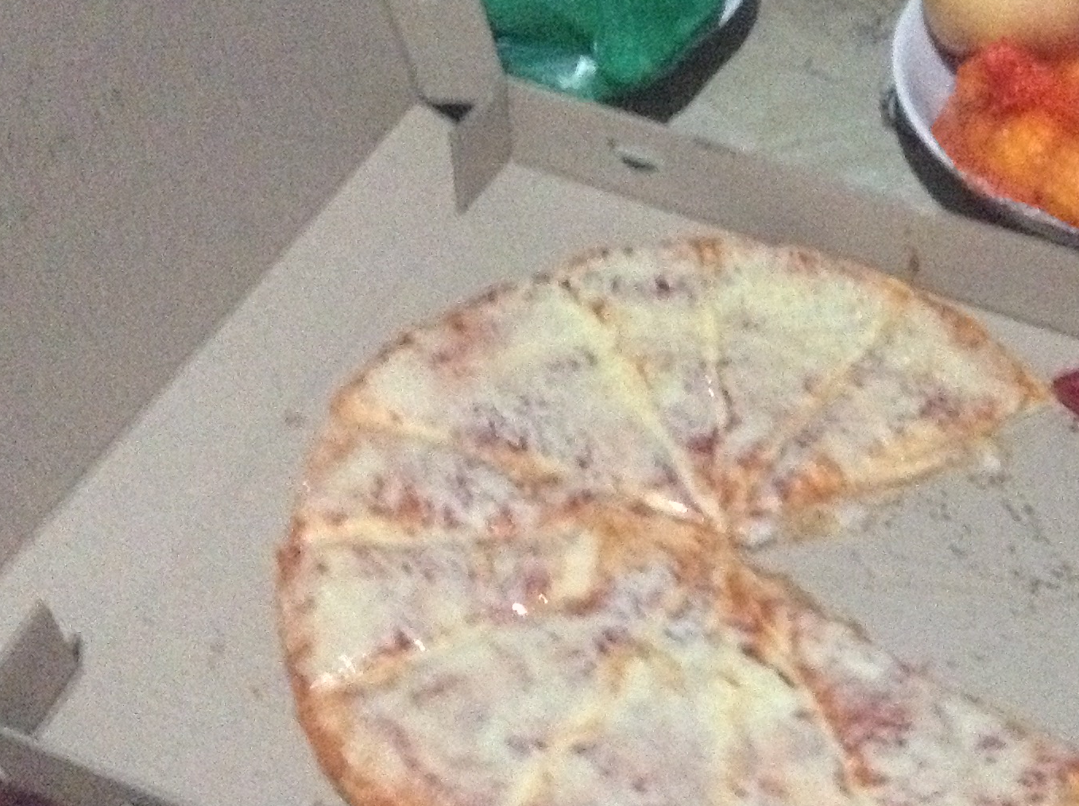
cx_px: 771
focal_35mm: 63
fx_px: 1961
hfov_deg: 30.4
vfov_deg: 23.2
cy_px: 471
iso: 640
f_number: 2.4
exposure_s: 1/15
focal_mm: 3.3
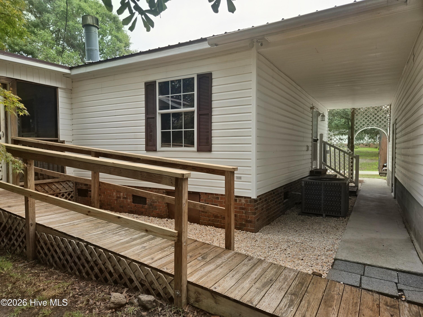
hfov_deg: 73.9
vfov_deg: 58.9
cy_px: 158
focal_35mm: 23
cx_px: 212
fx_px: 281
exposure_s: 1/285
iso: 25
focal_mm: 5.4
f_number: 1.8
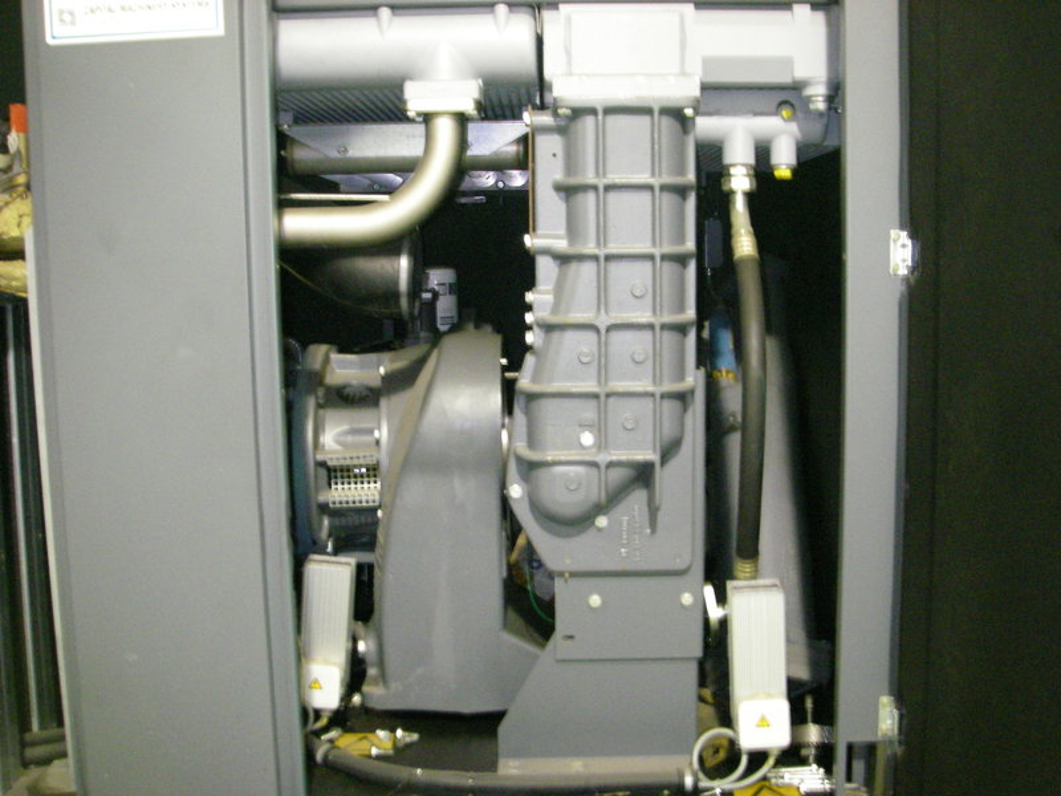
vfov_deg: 37.7
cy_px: 398
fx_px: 1165
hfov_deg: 49.0
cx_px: 530
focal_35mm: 38
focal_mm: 6.3
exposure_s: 1/4
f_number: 3.3
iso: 400
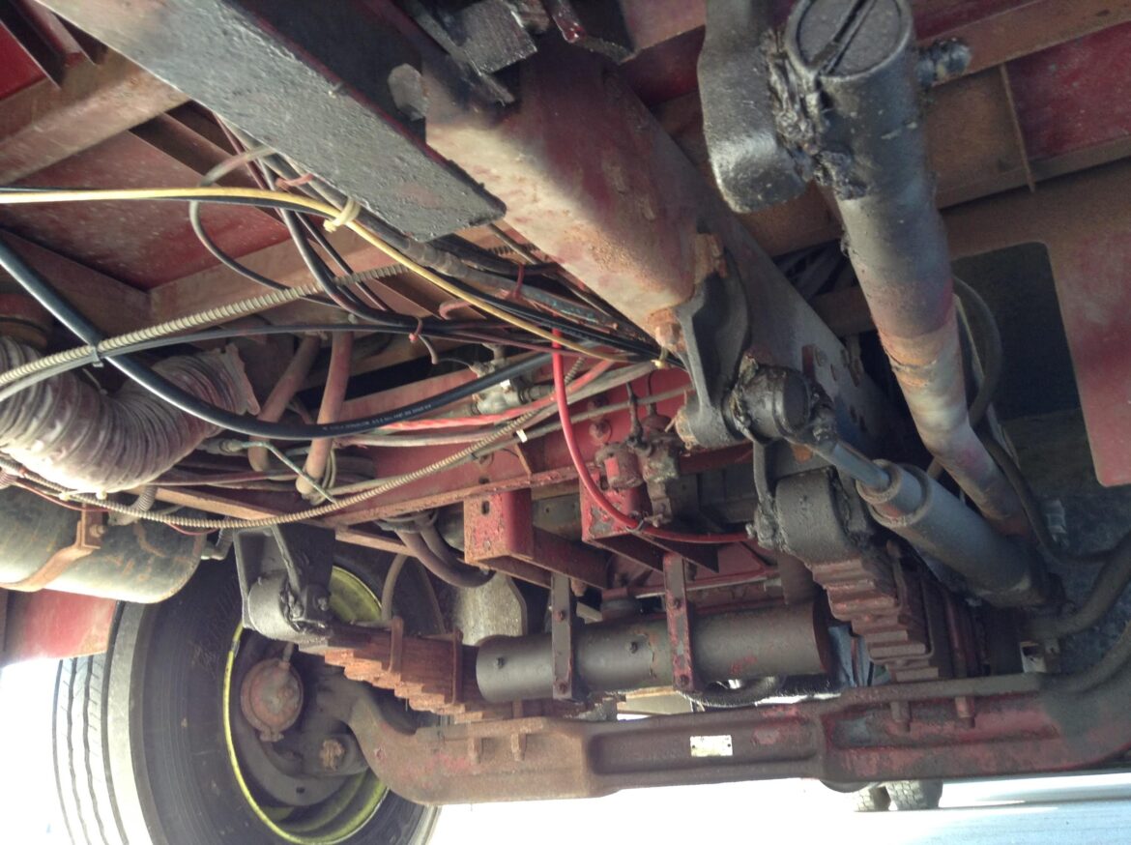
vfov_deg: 42.8
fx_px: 1077
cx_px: 566
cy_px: 422
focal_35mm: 33
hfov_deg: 55.4
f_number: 2.4
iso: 40
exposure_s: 1/24
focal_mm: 3.3
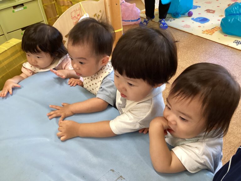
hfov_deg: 58.4
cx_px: 120
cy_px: 90
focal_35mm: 31
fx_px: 216
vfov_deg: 45.4
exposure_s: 1/60
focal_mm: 3.3
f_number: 2.4
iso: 200
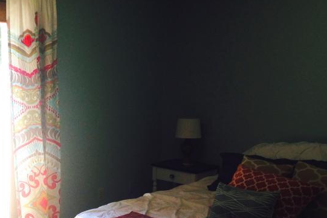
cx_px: 138
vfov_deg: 20.9
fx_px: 591
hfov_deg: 30.9
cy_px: 130
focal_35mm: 65
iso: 64
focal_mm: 4.12
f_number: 2.4
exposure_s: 1/120
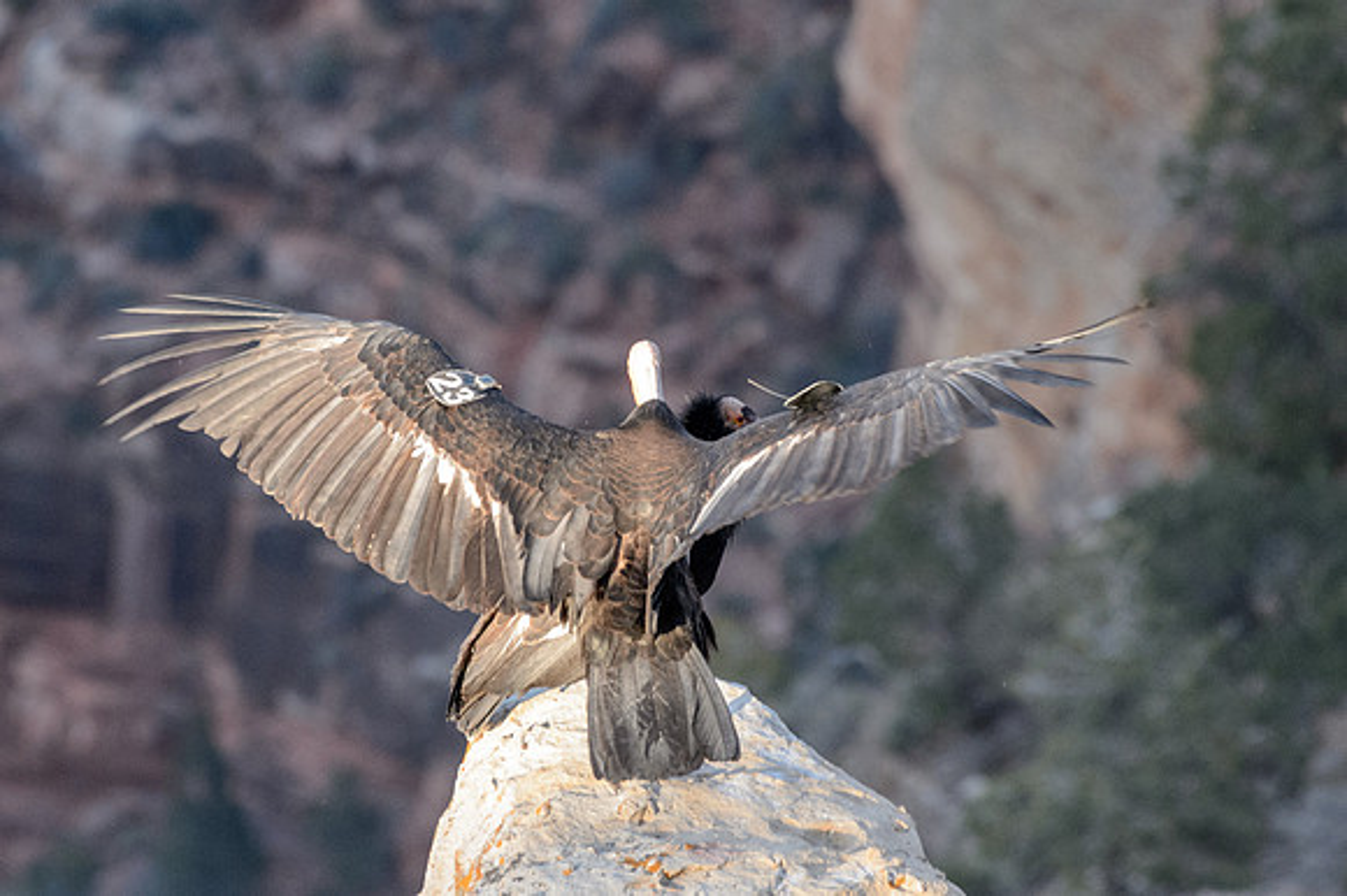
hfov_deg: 1.8
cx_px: 585
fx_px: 42693
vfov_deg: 1.2
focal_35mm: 1142
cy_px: 413
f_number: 10
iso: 2800
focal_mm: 700
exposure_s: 1/400
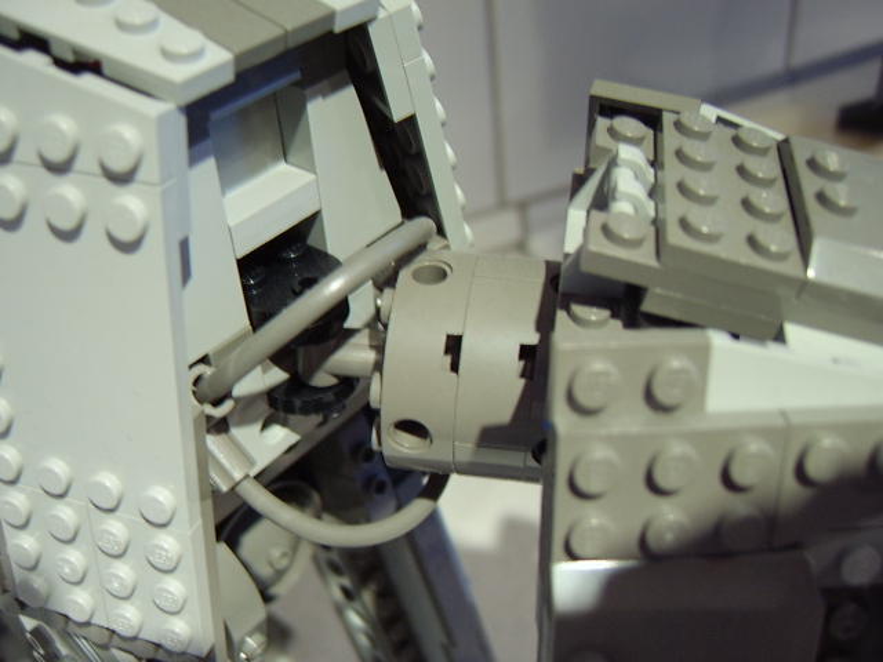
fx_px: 791
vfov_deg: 45.4
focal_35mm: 31
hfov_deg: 58.4
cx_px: 442
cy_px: 331
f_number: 2.7
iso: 100
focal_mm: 8.13
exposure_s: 1/5
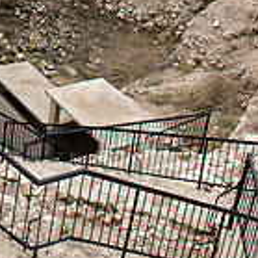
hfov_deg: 16.9
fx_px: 717
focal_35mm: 85
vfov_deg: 18.8
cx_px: -204
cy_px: -83
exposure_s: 1/500
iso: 100
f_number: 3.5
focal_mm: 24
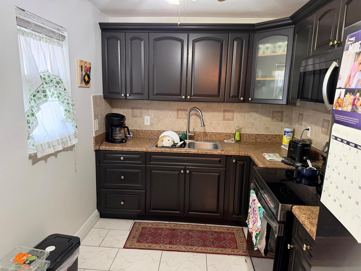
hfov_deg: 71.6
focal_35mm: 24
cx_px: 180
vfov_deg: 56.8
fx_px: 250
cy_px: 136
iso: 400
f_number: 1.78
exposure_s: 1/60
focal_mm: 6.76
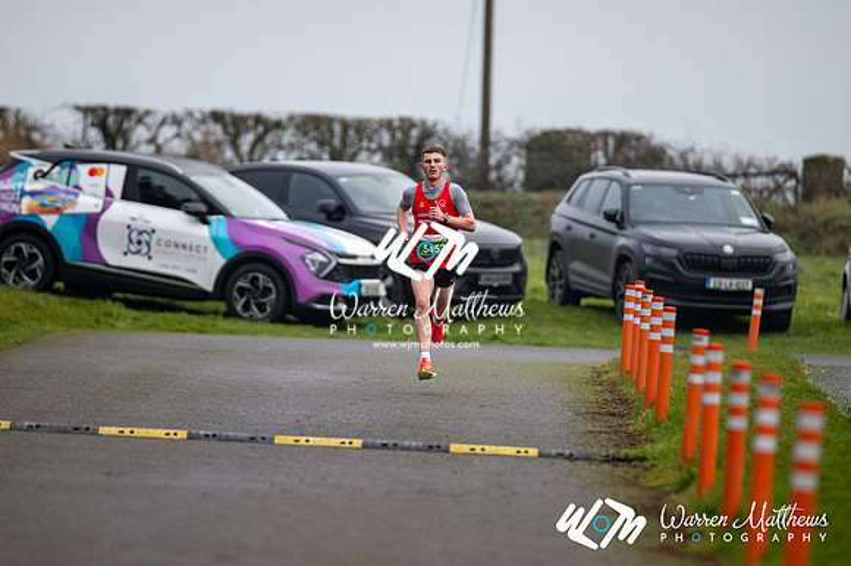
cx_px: 426
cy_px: 283
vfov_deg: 3.1
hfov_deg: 4.6
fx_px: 10631
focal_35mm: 450
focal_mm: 300
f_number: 2.8
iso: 280
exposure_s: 1/1600
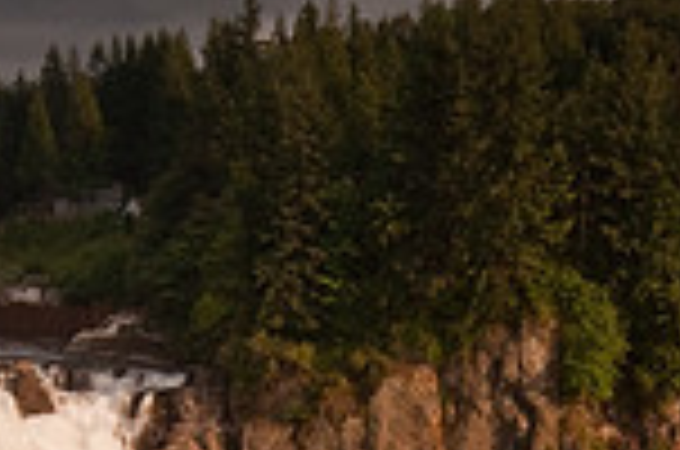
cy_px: 632
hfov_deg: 27.0
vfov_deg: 16.8
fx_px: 1412
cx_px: 266
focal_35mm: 75
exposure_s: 1/3
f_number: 22
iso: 200
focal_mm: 13
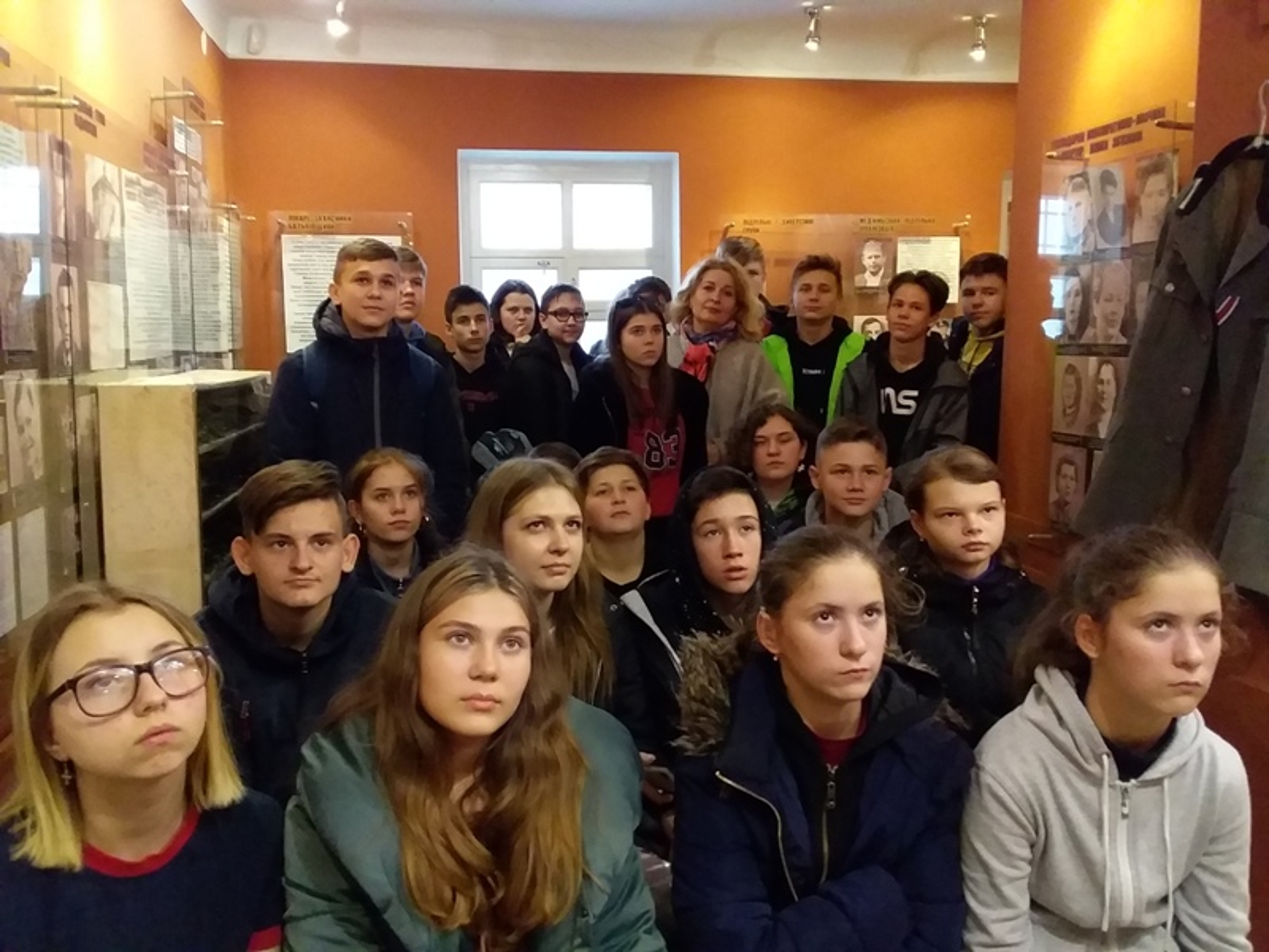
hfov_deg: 58.4
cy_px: 476
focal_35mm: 31
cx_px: 634
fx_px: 1136
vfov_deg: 45.4
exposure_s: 1/17
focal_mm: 3.3
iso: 400
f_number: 2.2
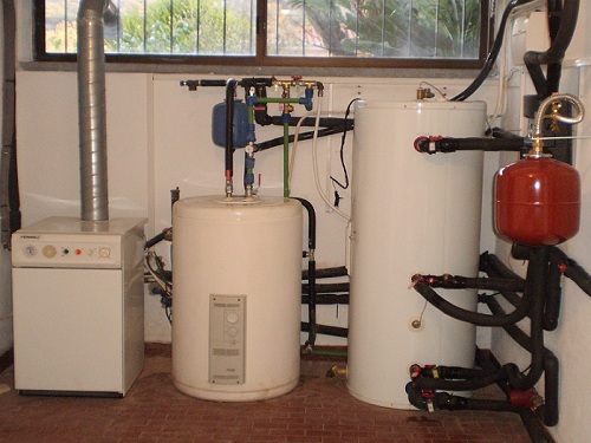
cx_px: 296
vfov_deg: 34.3
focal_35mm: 42
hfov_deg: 44.8
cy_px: 222
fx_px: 717
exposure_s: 1/30
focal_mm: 7.4
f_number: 3.5
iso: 250
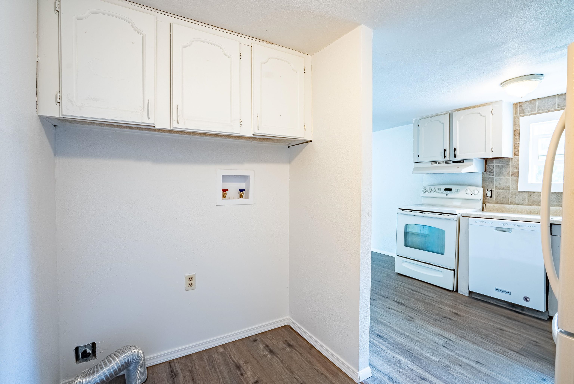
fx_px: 255
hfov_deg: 96.7
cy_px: 192
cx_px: 287
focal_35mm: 16
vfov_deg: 73.8
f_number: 8
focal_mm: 16
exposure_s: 1/200
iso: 400
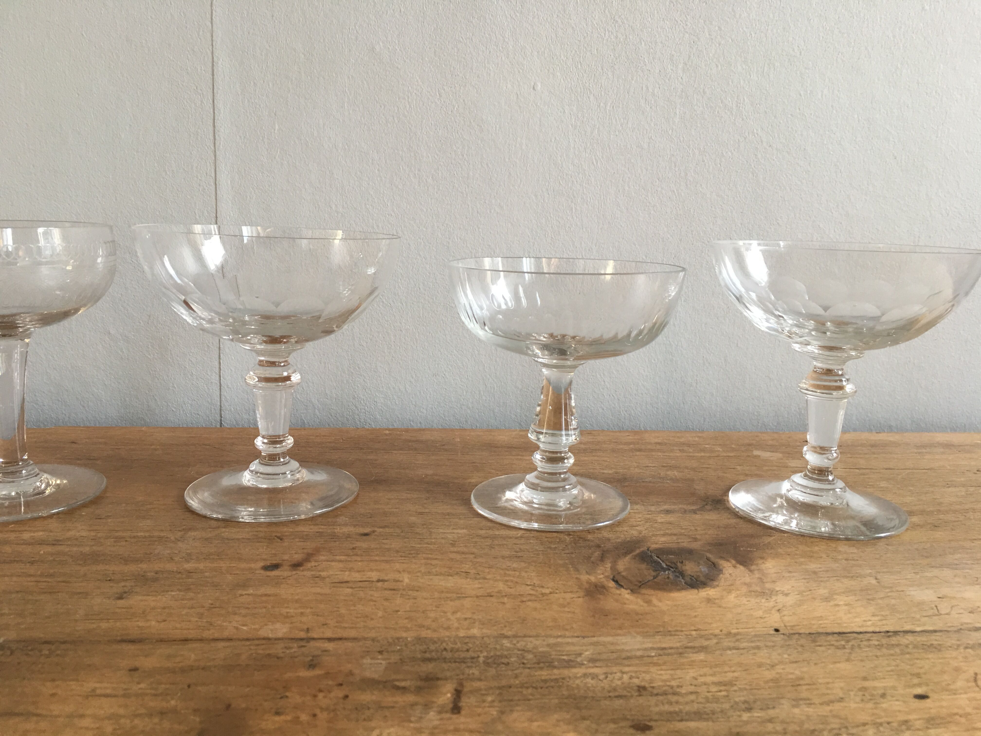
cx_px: 490
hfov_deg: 61.7
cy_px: 368
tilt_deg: -8.7
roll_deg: -1.6
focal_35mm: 29
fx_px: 822
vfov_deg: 48.2
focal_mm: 4.15
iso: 40
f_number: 2.2
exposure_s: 1/17
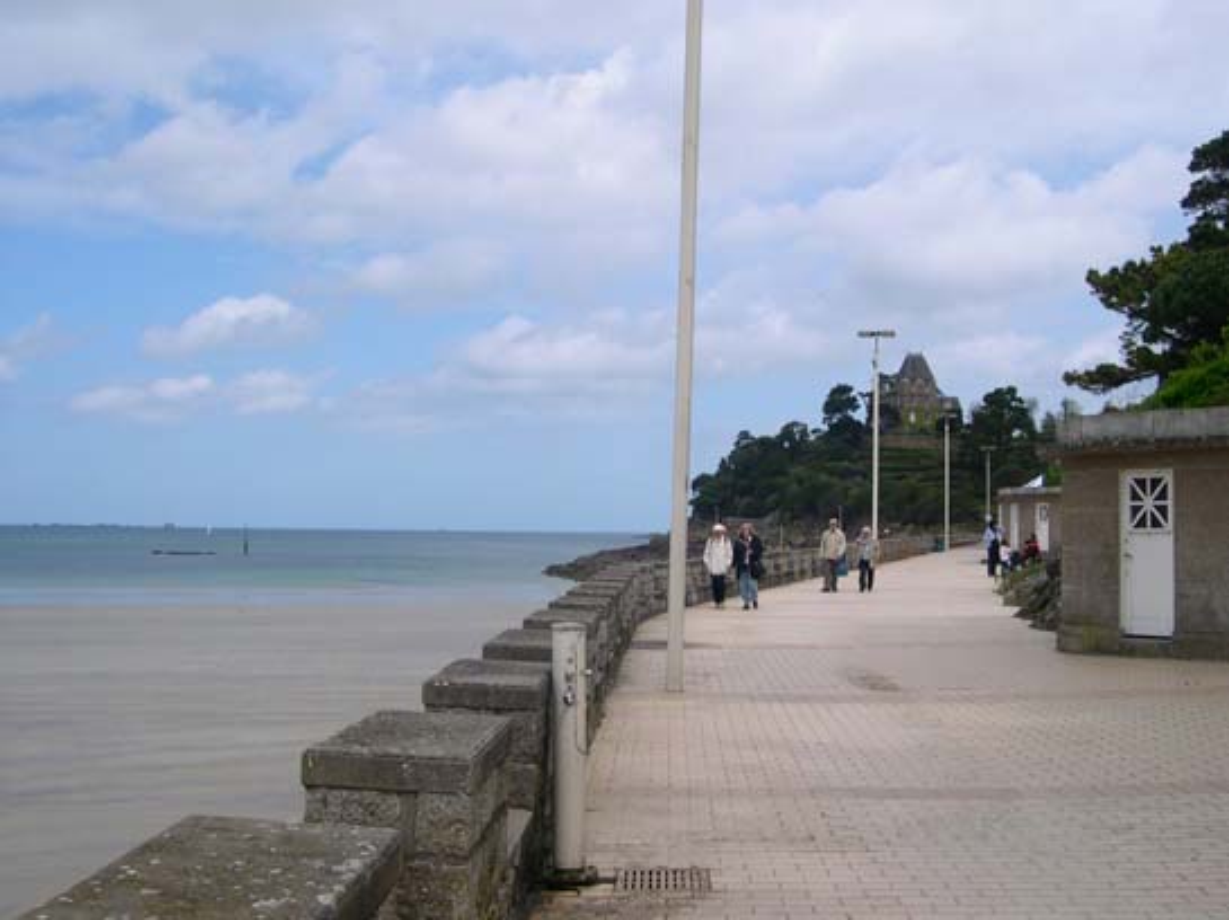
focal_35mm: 38
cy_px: 460
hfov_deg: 49.0
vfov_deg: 37.7
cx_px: 614
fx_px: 1348
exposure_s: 1/246
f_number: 7.6
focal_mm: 8
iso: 100
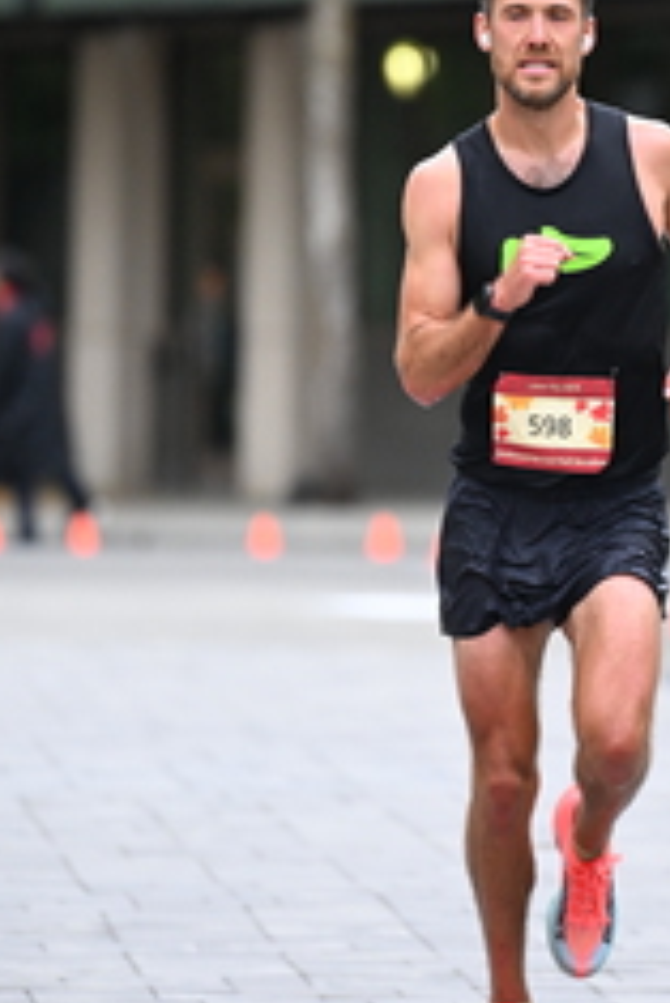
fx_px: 13073
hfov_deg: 2.9
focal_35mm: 469
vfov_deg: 4.4
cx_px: 583
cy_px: 282
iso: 1600
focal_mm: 200
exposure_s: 1/800
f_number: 2.8
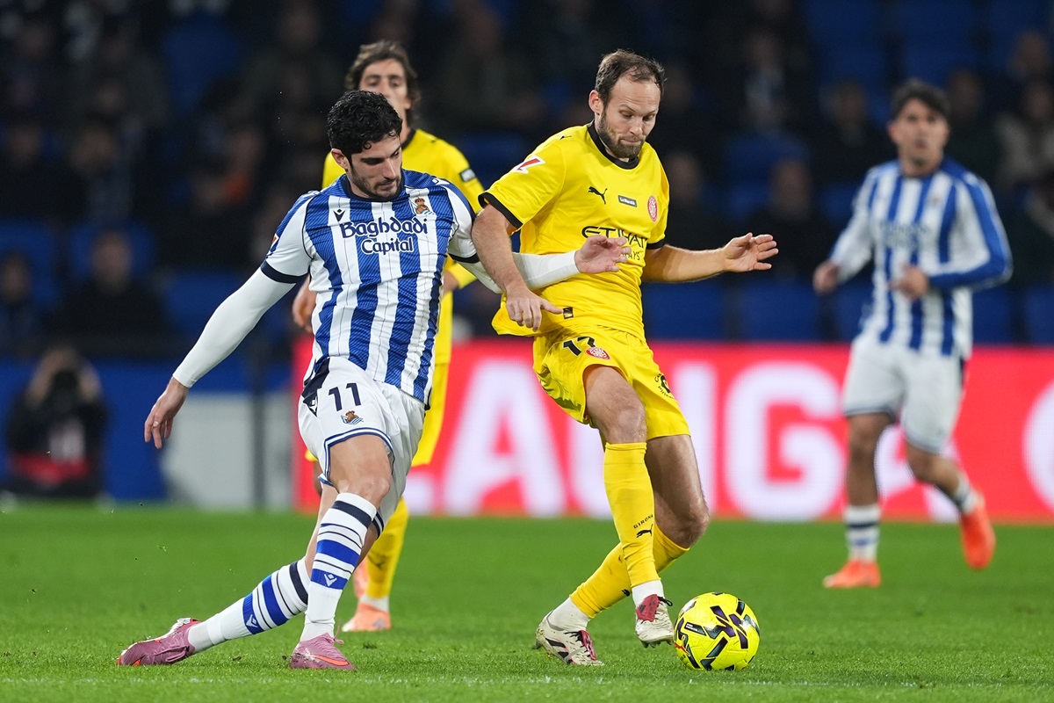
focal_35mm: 400
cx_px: 527
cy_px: 352
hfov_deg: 5.2
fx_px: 11710
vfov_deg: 3.4
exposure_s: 1/1600
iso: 1600
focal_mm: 400
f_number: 2.8
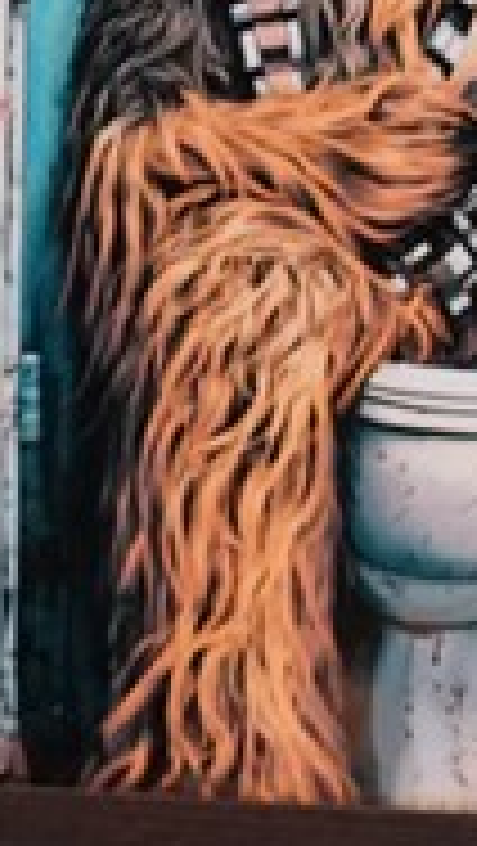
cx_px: 1656
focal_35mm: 194
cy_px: 547
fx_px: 4354
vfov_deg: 11.1
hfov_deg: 5.7
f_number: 5.6
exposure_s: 1/40
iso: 6400
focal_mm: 34
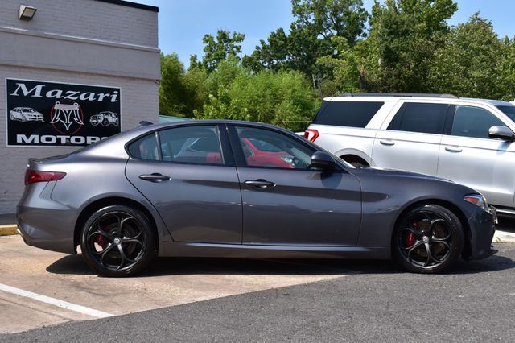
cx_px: 258
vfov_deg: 28.0
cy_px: 172
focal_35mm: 48
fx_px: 686
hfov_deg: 41.1
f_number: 11
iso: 320
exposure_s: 1/500
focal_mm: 32
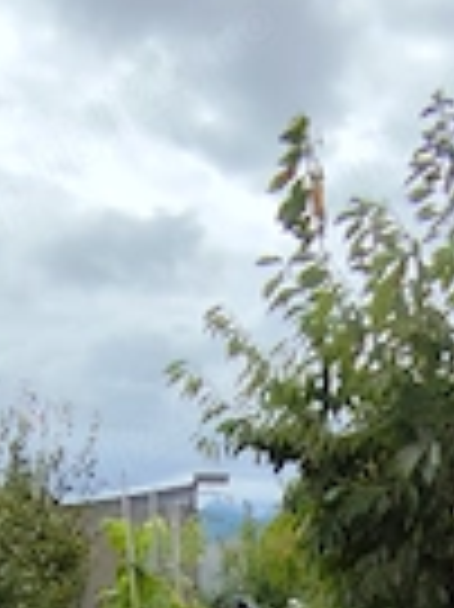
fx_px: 1296
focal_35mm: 74
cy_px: 871
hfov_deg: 19.8
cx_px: 288
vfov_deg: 22.4
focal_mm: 1.65
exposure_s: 1/2847
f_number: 2.2
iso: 50
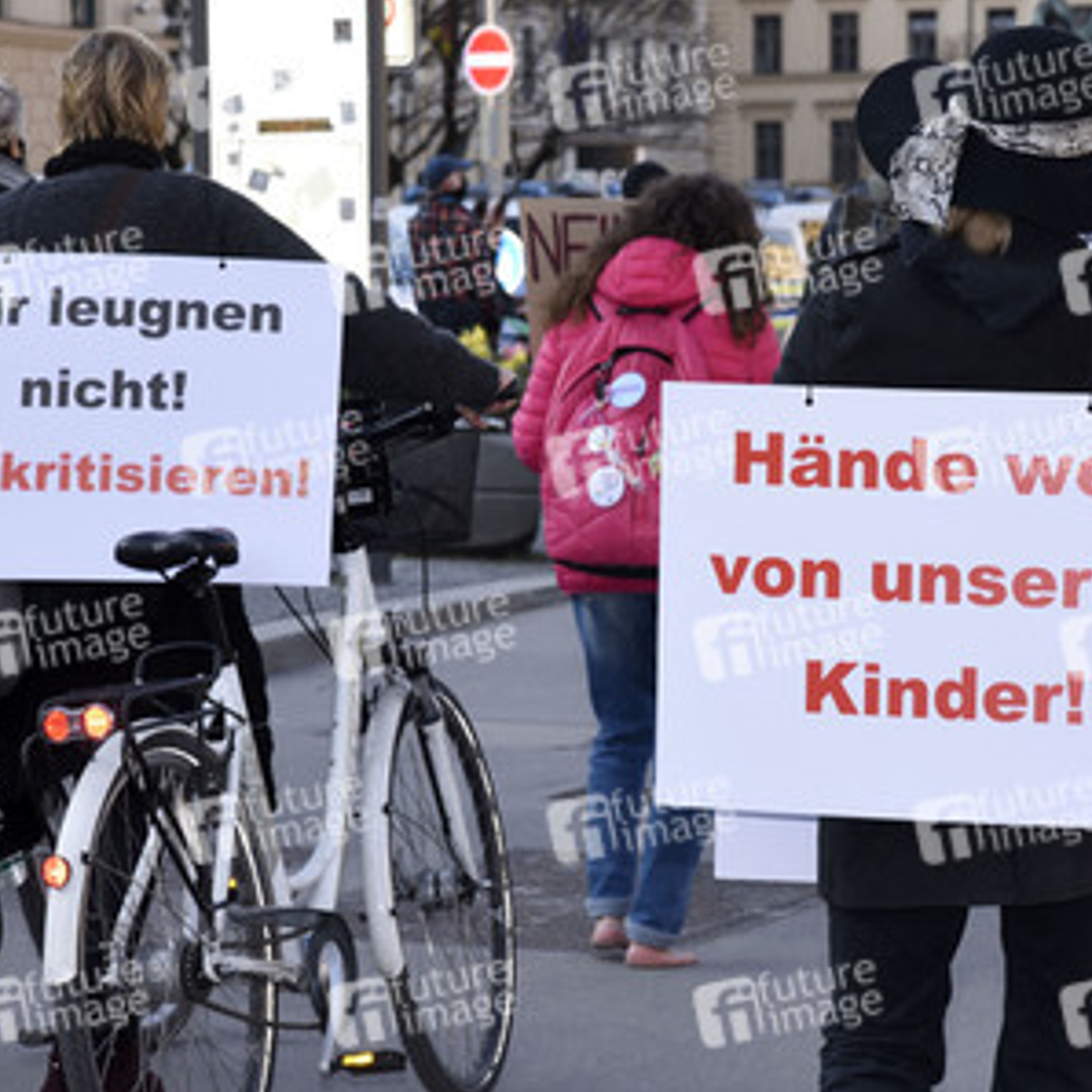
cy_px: 546
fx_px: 4818
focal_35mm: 135
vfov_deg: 12.9
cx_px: 691
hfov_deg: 12.9
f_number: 10
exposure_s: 1/160
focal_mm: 105
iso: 400
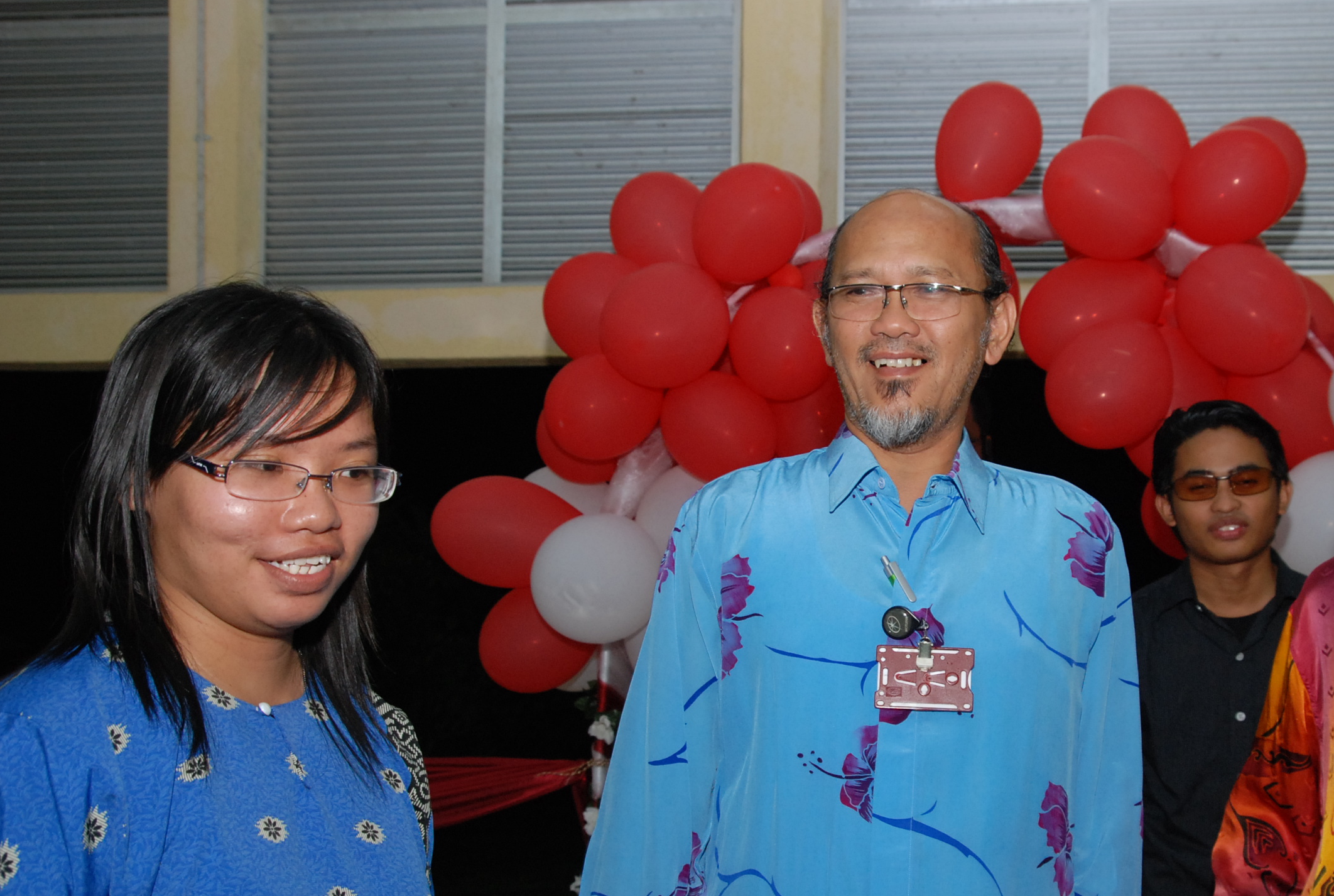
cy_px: 571
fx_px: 1671
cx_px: 901
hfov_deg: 42.9
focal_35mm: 45
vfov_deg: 29.9
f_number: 5
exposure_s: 1/60
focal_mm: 22
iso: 500
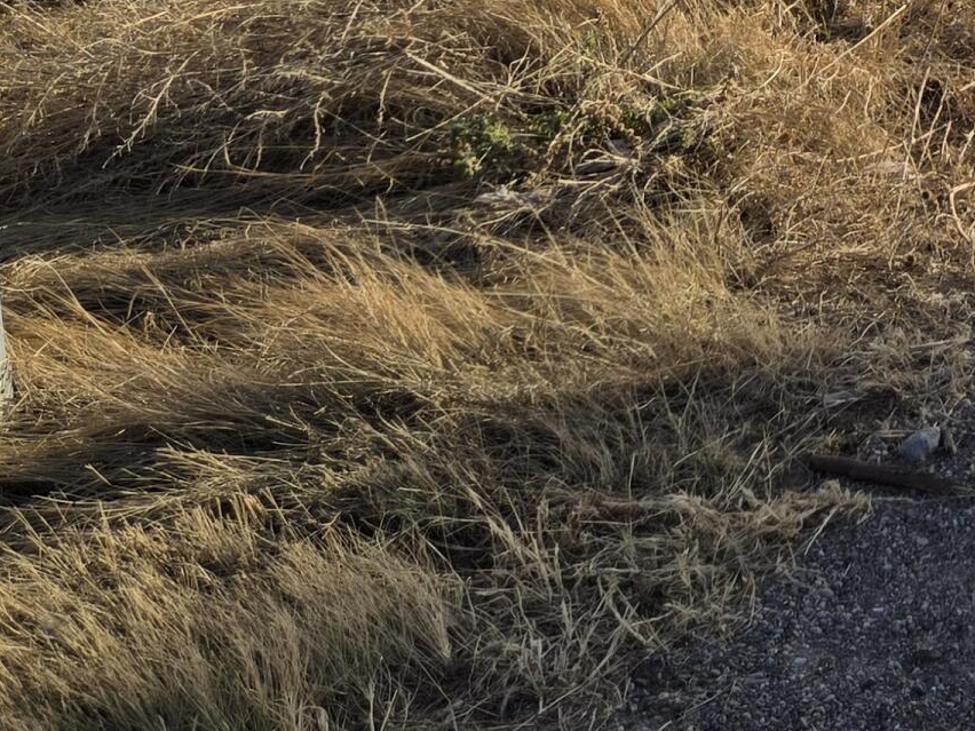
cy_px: -462
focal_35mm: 81
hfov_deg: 22.1
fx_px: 2281
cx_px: 1200
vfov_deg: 16.2
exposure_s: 1/2169
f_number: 1.8
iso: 25
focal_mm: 5.4
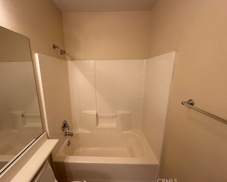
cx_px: 105
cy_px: 91
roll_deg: +0.6
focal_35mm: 15
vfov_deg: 84.0
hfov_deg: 96.6
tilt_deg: -10.6
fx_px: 101
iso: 200
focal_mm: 2.22
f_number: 2.2
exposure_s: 1/120
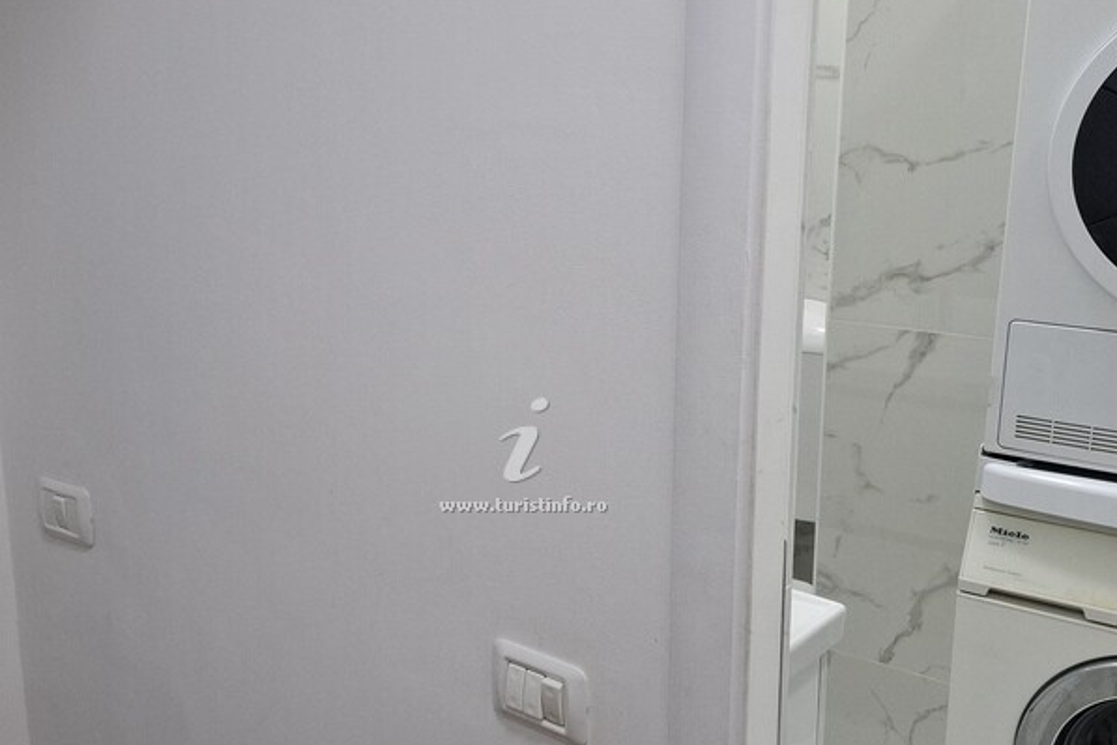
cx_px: 494
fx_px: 1272
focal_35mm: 41
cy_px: 423
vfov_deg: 32.6
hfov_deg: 47.3
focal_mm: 5.54
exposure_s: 1/100
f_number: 1.8
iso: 125
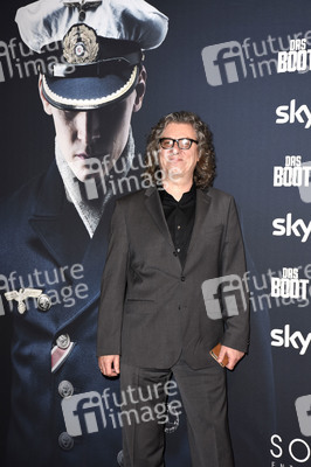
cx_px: 156
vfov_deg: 24.2
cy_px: 234
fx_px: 1090
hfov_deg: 16.2
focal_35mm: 84
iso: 500
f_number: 6.3
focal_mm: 56
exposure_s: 1/160
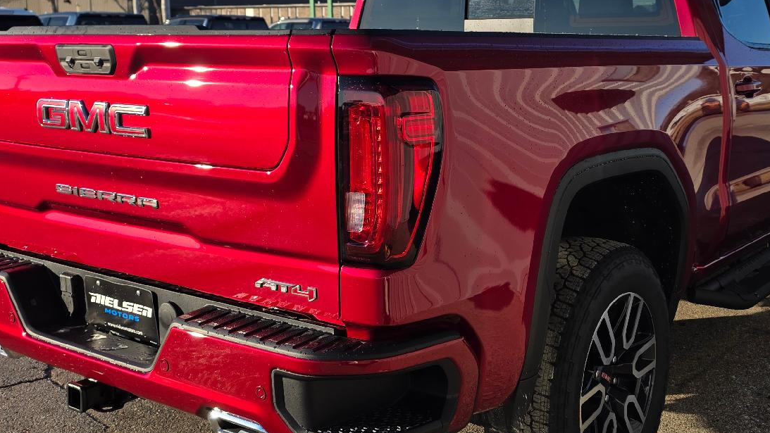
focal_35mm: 44
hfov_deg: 46.2
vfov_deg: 27.0
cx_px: 449
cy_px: 150
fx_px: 898
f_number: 1.7
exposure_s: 1/3598
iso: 80
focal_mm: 6.3
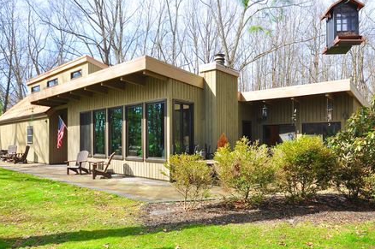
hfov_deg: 73.8
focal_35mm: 24
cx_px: 185
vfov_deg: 52.9
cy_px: 138
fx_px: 250
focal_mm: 14
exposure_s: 1/100
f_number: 8
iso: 200
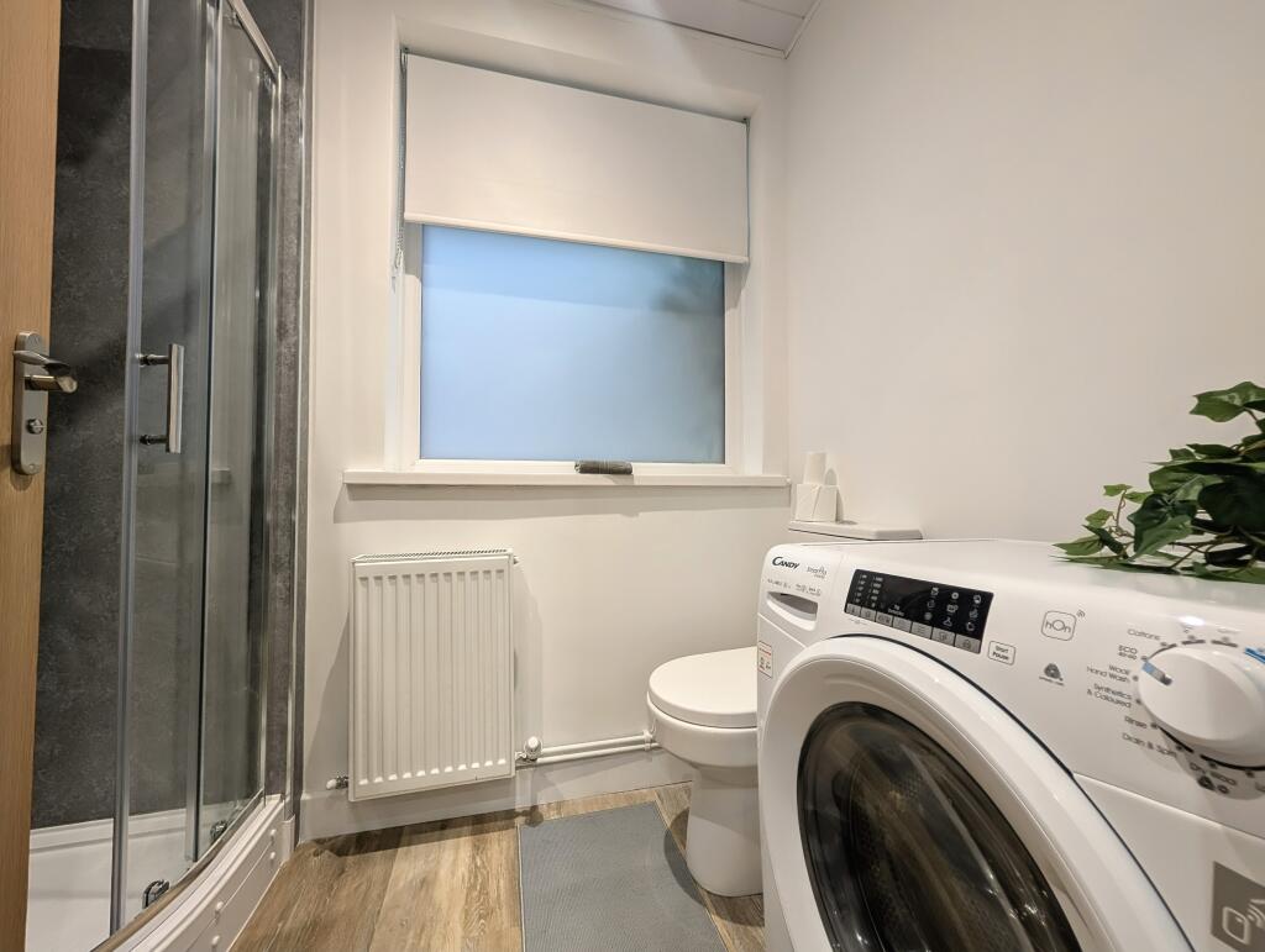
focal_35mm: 12
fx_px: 439
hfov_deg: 110.5
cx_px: 632
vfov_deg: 94.6
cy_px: 476
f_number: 1.7
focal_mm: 2.02
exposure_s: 1/42.6
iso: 117
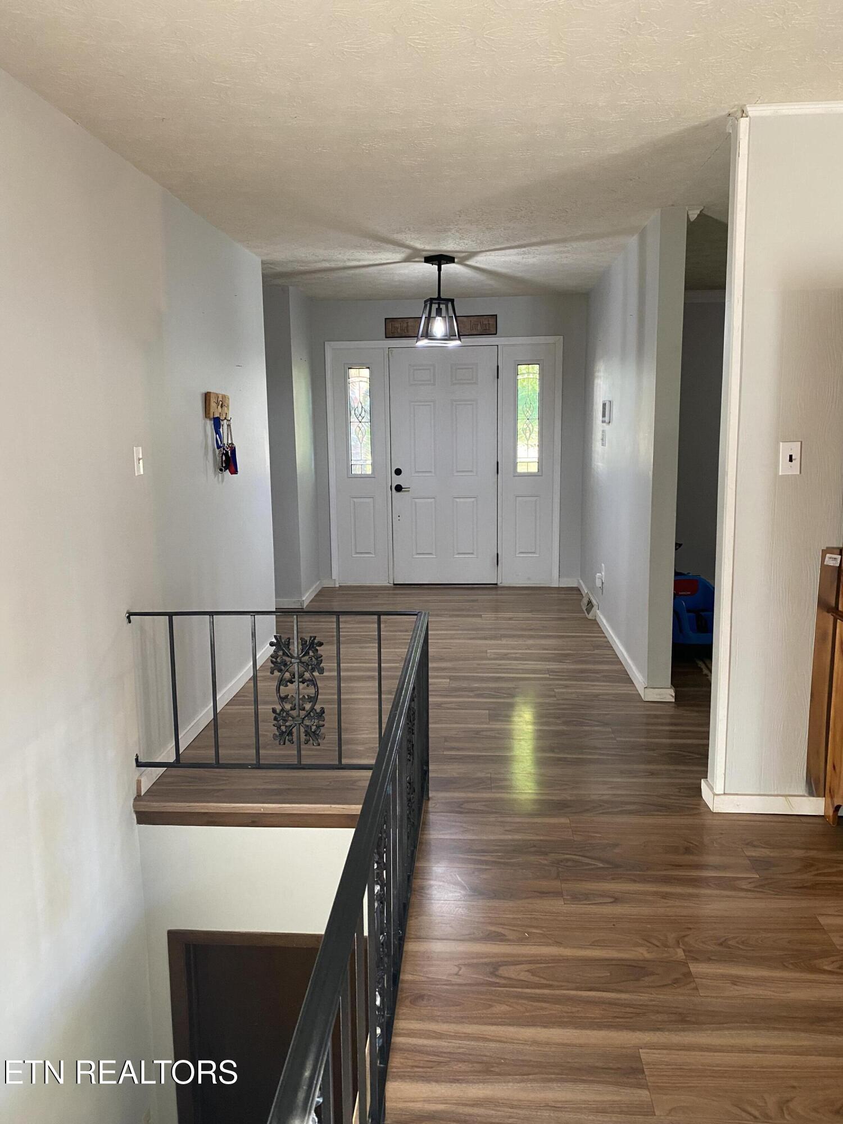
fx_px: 844
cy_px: 562
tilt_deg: -7.7
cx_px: 422
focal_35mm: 26
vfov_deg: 67.3
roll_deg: +0.3
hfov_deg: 53.1
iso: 320
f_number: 1.8
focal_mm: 4.25
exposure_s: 1/60
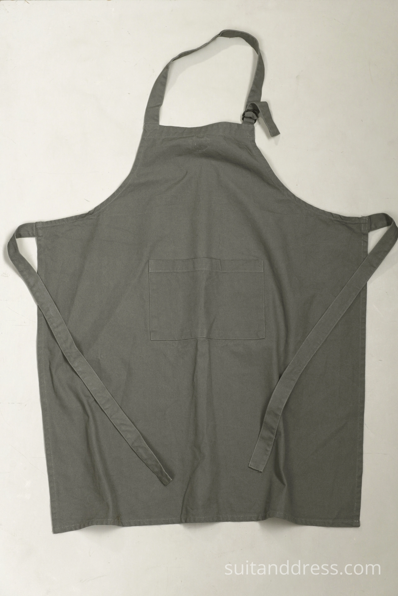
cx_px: 199
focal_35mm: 48
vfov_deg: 41.1
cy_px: 298
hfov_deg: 28.1
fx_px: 796
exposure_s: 1/100
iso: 400
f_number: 4.5
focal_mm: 32
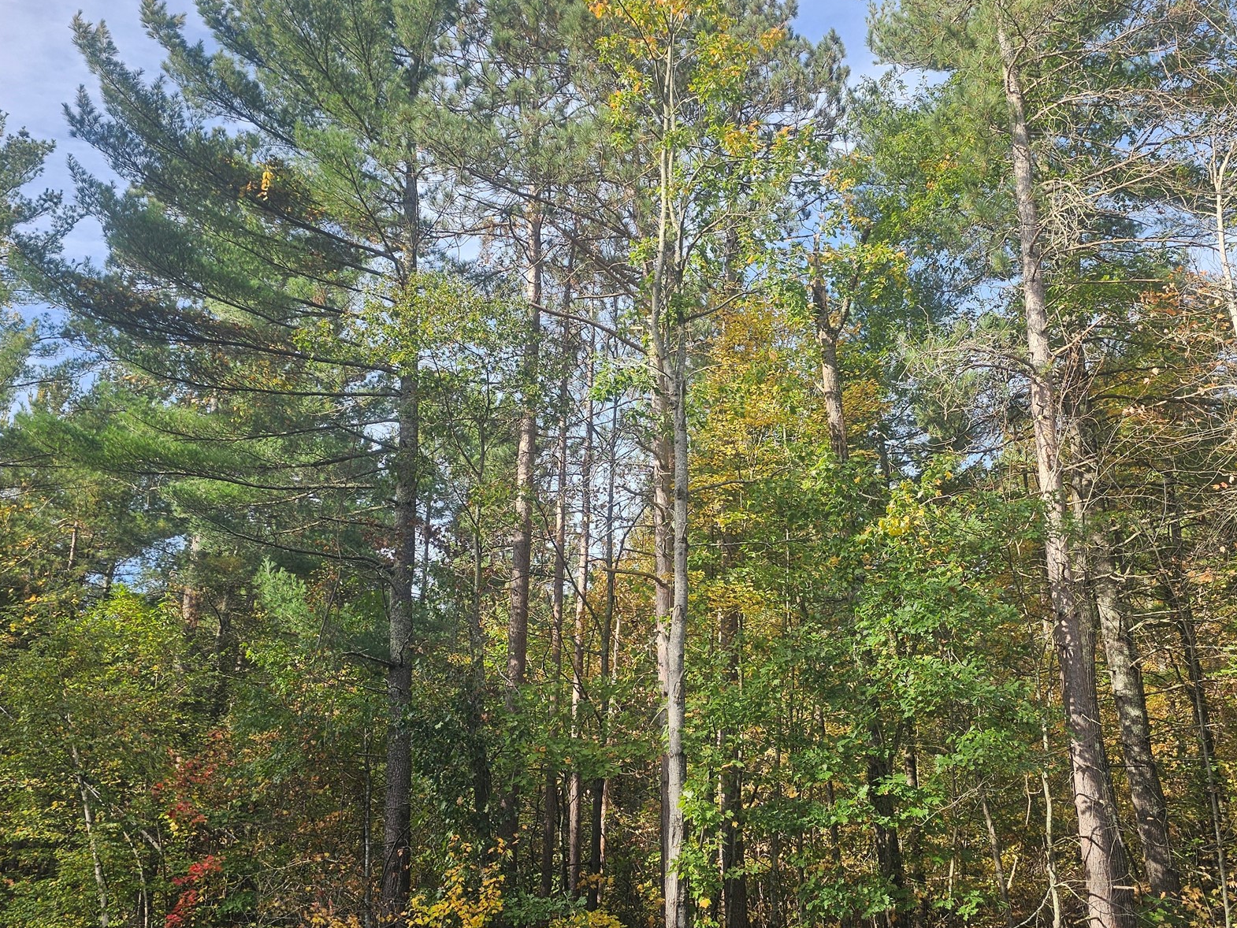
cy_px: 495
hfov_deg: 59.5
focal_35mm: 30
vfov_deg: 46.8
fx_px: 1072
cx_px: 737
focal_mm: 6.3
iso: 10
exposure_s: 1/152
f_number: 1.7
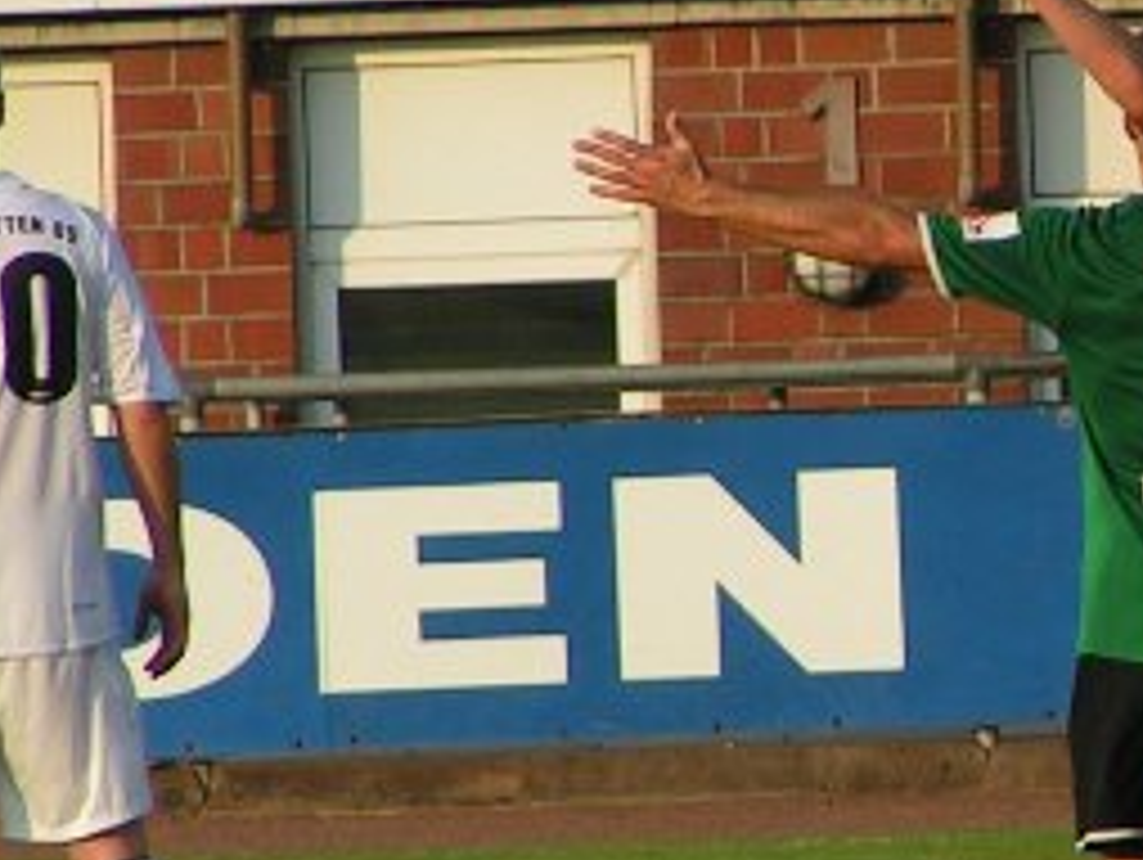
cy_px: 441
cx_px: 1287
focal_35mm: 1069
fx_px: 35331
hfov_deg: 1.9
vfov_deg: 1.4
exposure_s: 1/400
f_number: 4.5
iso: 50
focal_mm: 52
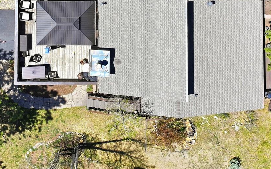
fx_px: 362
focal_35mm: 49
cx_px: 92
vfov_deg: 24.6
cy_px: -16
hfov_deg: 40.6
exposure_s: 1/200
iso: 100
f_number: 8
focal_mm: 12.3
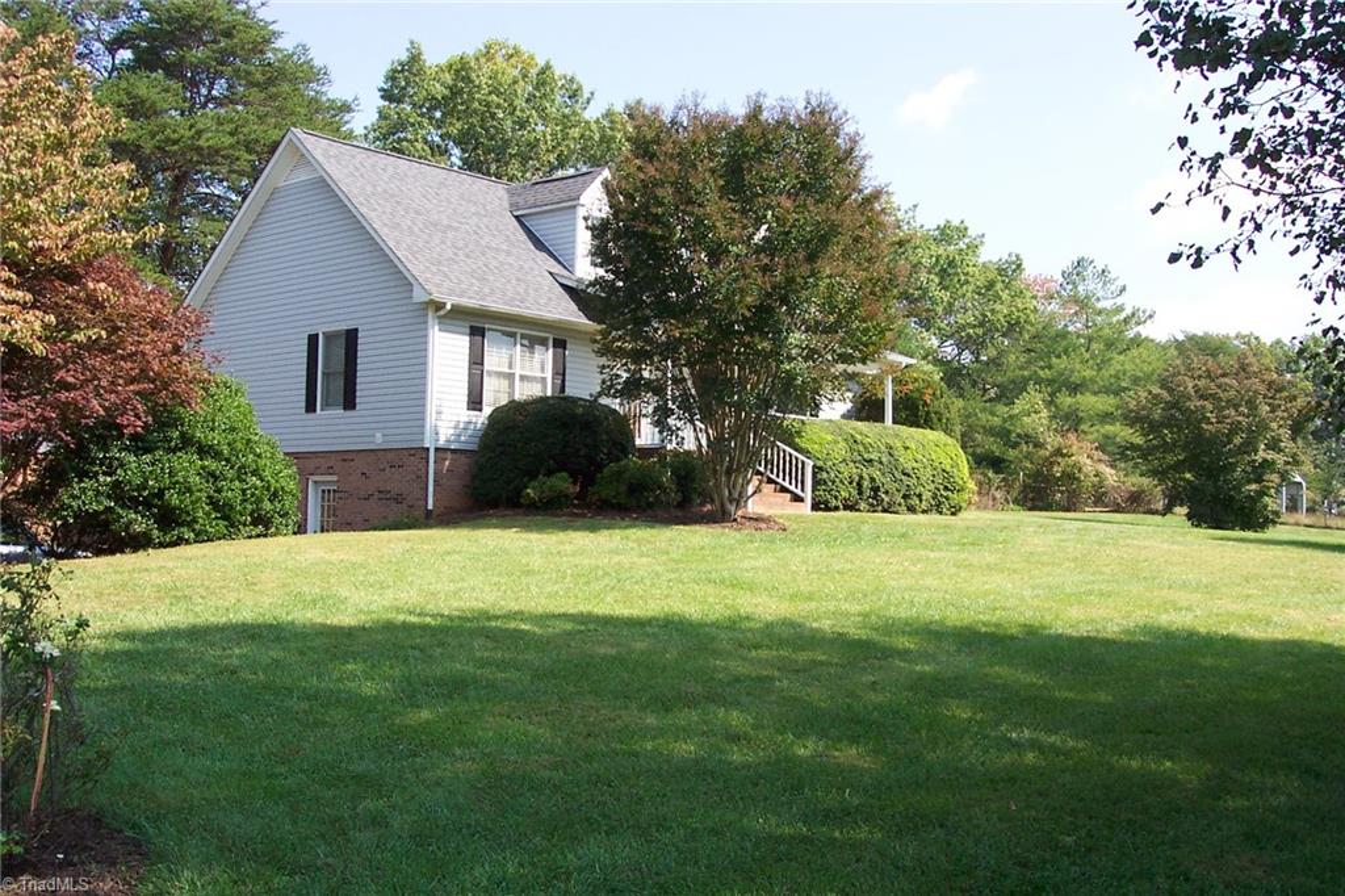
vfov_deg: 35.0
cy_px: 448
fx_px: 1419
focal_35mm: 38
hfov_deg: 50.7
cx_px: 672
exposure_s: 1/250
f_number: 4.8
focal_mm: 8
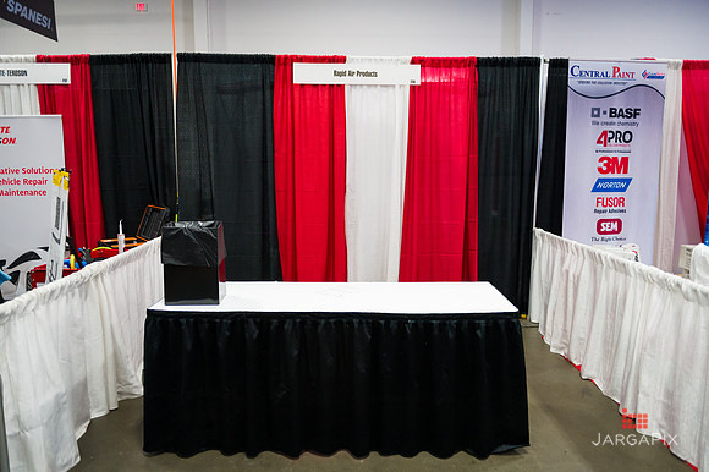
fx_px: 531
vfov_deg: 47.9
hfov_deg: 67.4
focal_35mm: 27
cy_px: 236
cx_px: 354
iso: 3200
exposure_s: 1/320
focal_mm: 27
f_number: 3.2
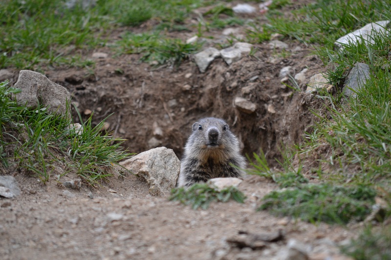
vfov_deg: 4.6
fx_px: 3257
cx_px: 196
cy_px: 130
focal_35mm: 300
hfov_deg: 6.9
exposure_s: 1/400
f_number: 5.6
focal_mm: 200
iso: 400
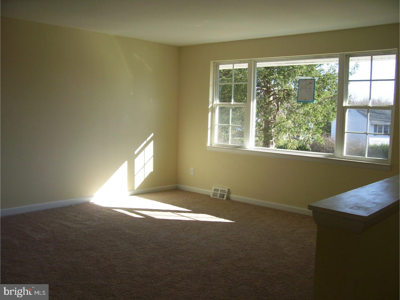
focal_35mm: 34
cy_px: 150
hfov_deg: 54.0
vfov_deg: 41.8
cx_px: 200
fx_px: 393
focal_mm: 5.6
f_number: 2.7
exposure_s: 1/180
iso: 80
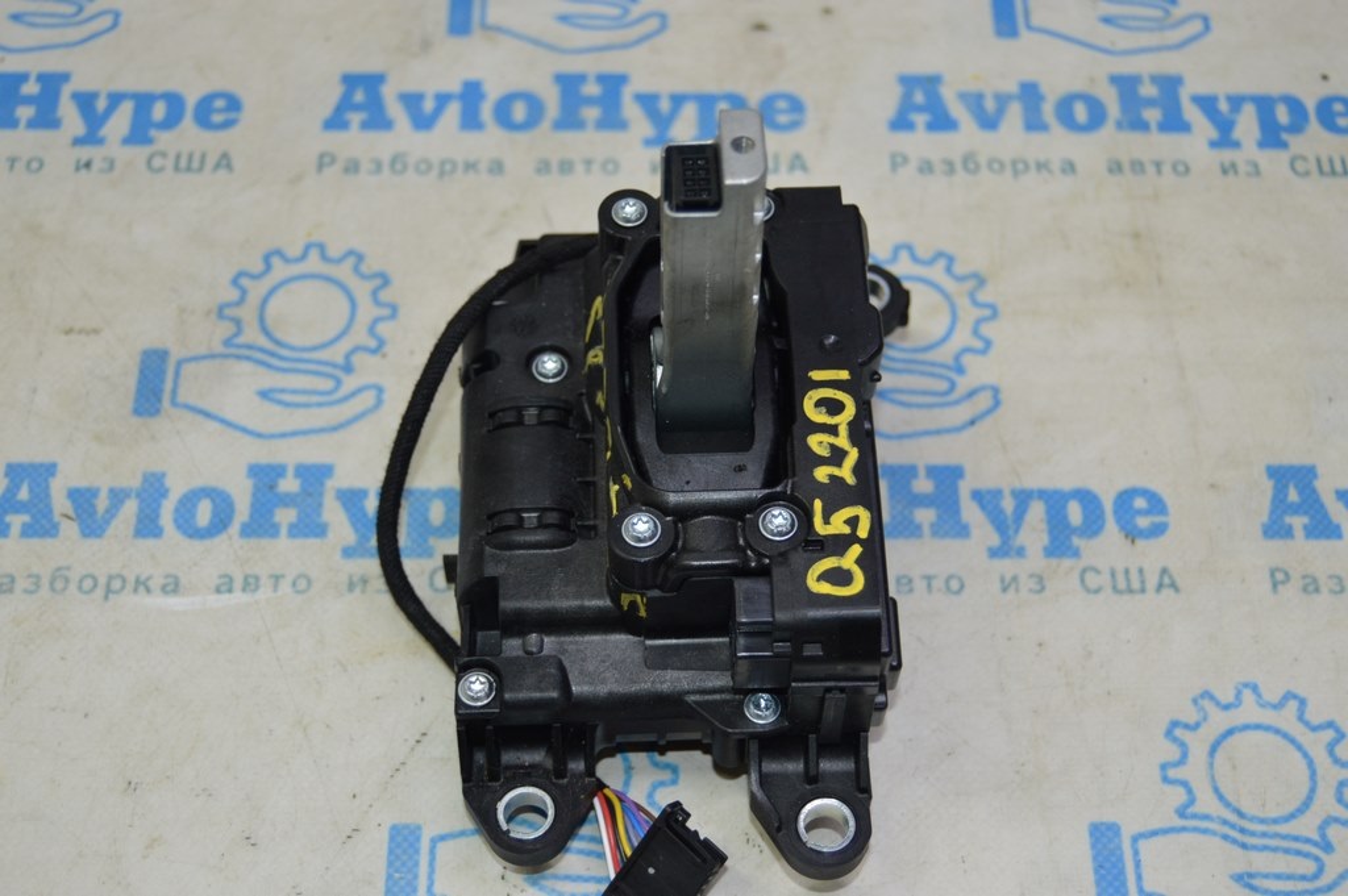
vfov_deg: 23.7
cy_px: 448
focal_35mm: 57
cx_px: 674
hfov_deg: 35.1
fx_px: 2133
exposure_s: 1/60
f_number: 4.8
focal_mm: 38
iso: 500
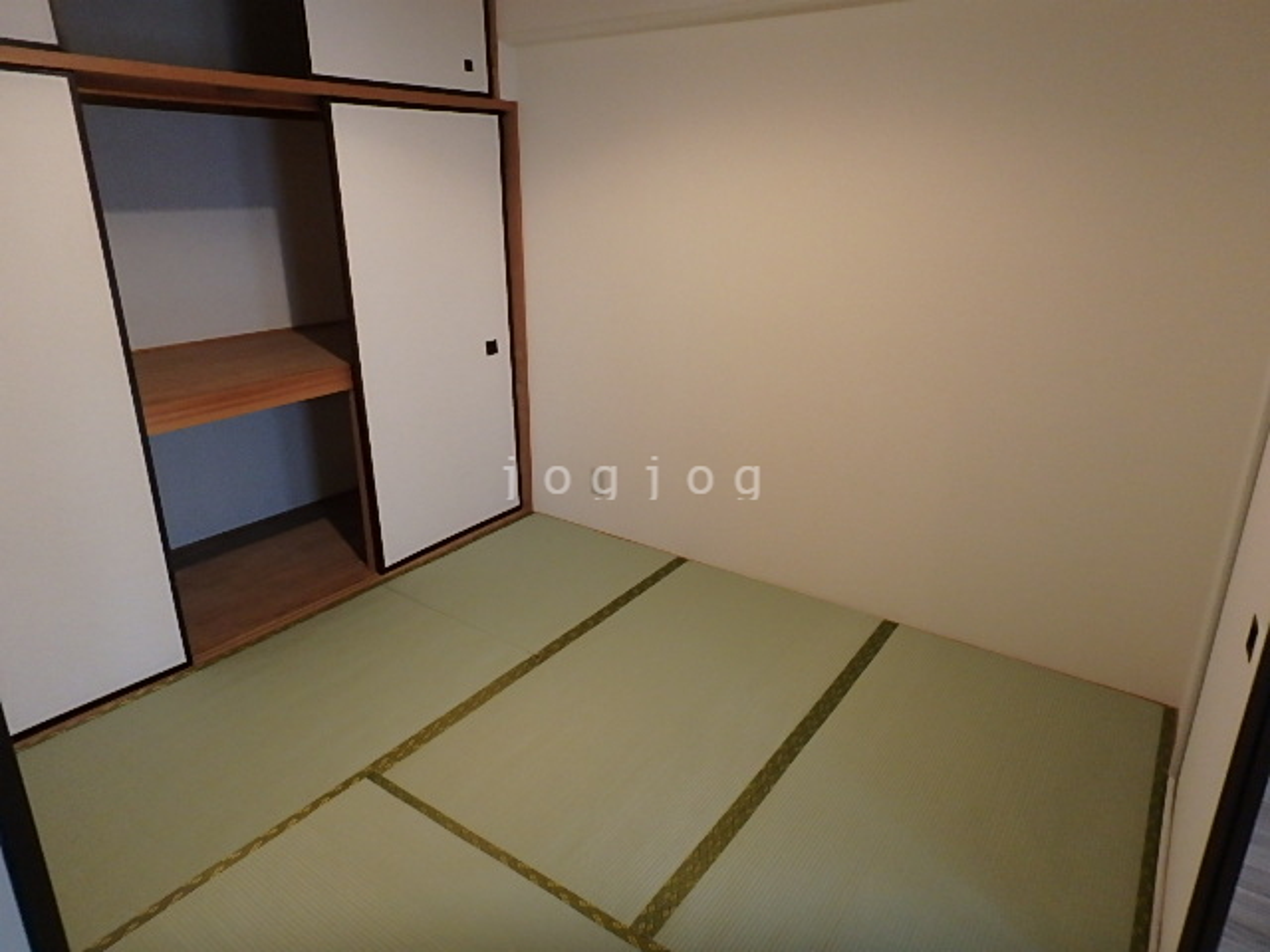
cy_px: 476
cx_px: 635
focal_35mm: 21
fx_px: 770
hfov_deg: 79.0
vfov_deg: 63.4
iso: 400
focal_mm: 3.7
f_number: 3.5
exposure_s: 1/30
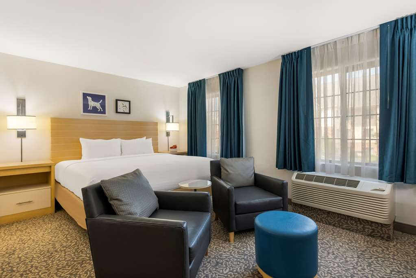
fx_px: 185
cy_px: 139
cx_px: 208
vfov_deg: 73.7
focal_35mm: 16
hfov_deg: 96.7
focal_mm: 16
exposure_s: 1/5
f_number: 11
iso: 320
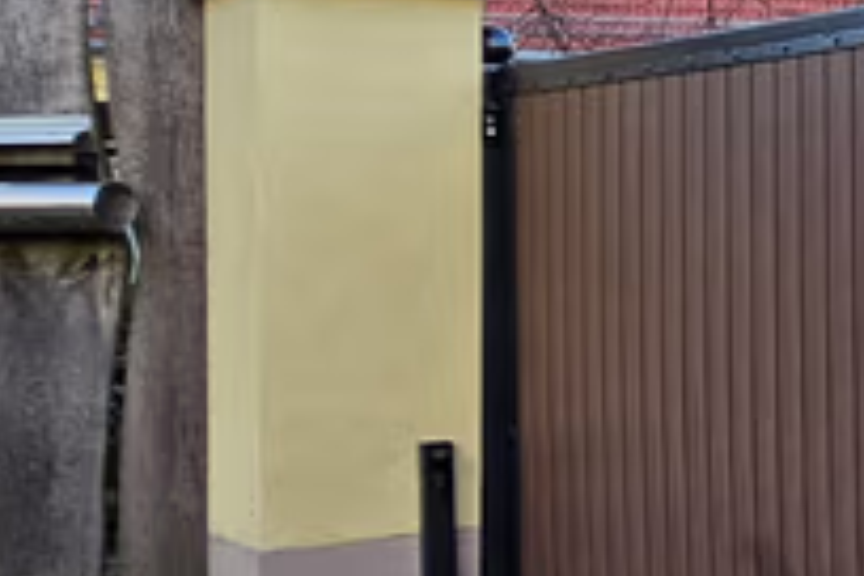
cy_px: 284
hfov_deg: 19.7
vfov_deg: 20.0
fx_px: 1632
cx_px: 1639
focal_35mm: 68
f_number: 2.2
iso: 50
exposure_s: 1/100
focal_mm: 2.2
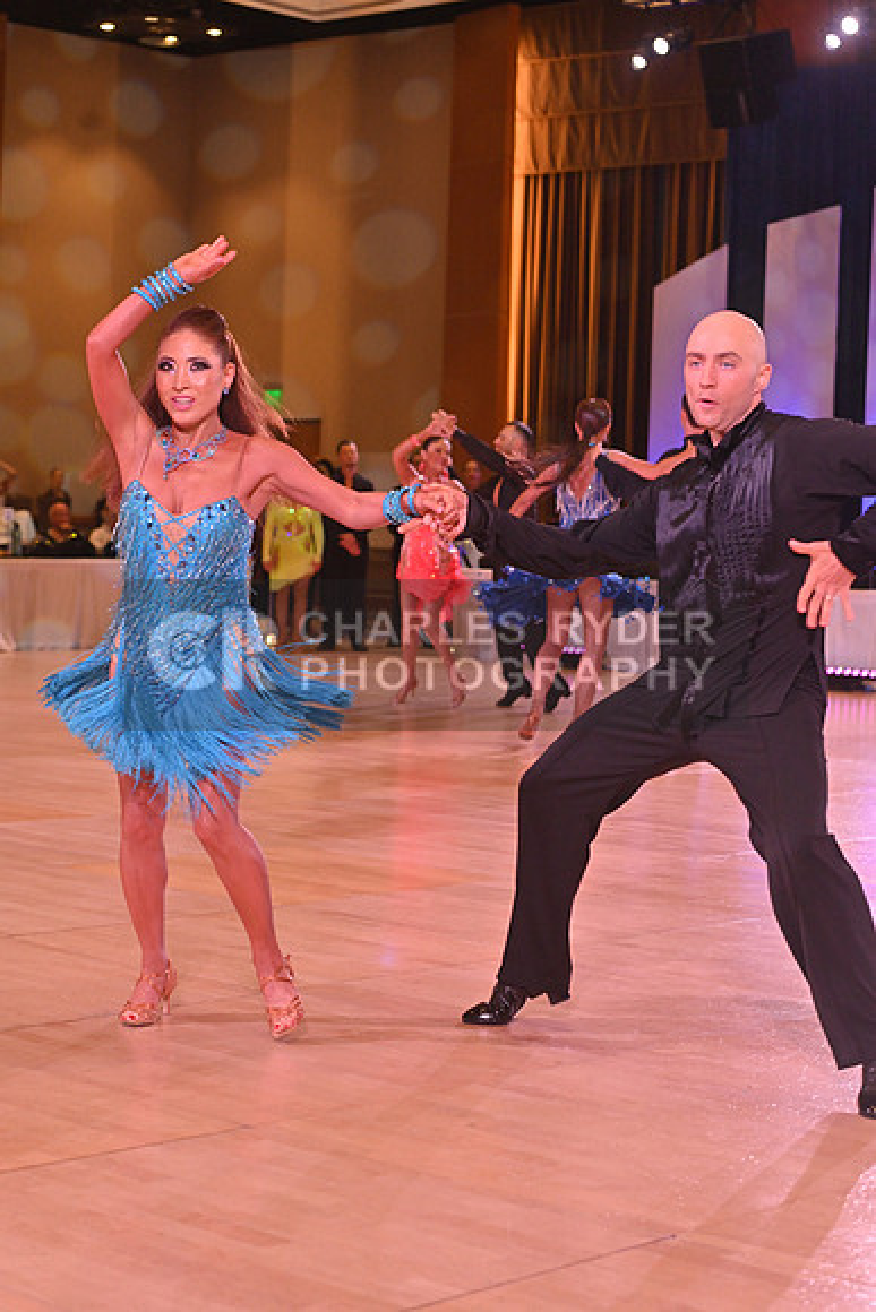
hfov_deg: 19.5
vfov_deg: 28.8
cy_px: 656
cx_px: 438
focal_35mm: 70
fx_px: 2553
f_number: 5
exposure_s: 1/400
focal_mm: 70
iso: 2000
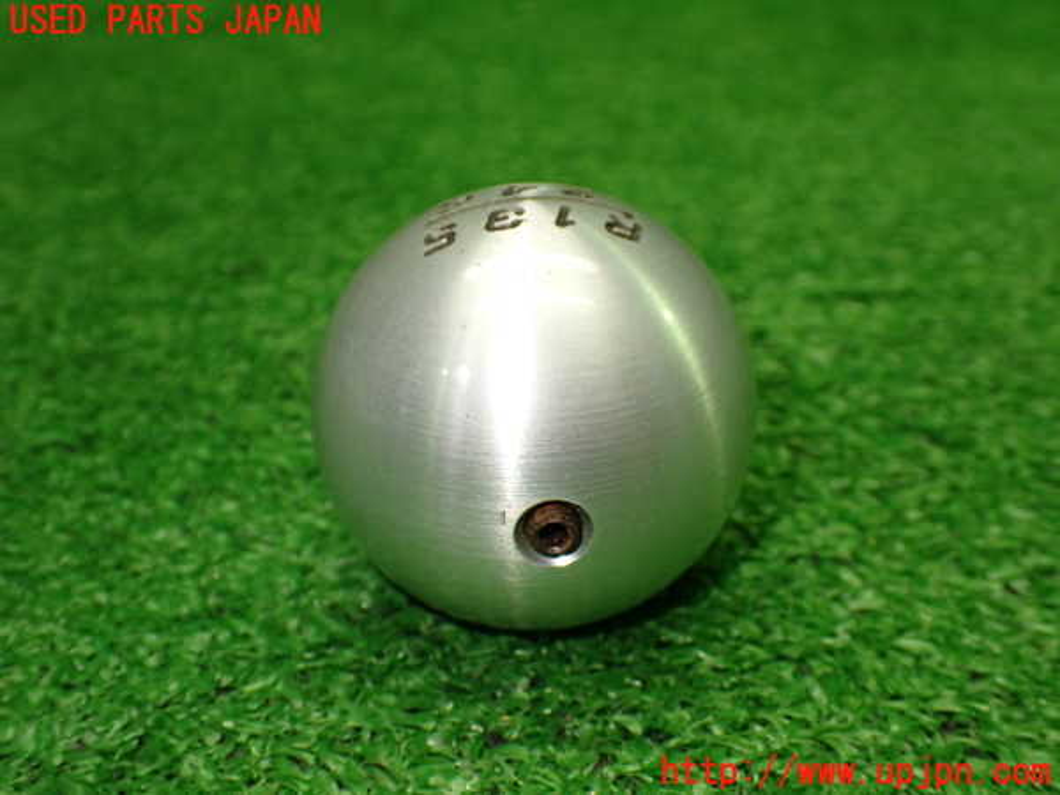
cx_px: 530
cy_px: 398
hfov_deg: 49.0
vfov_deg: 37.7
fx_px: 1164
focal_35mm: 38
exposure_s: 1/160
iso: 500
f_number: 2.7
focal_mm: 6.83
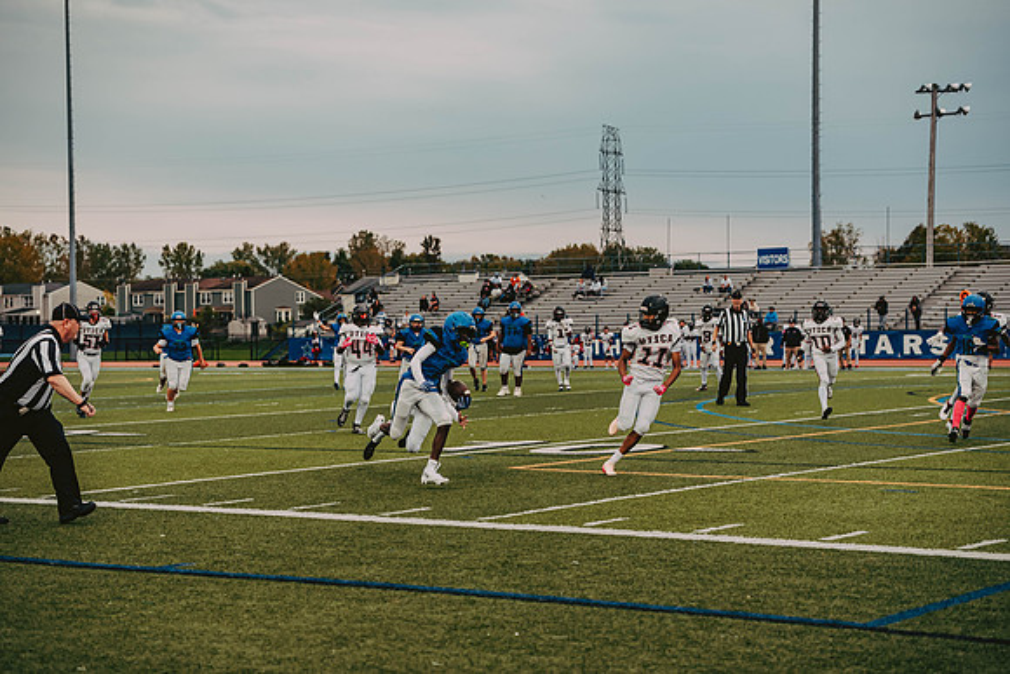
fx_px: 1964
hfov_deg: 28.8
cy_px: 337
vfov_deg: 19.5
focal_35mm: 70
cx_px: 505
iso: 800
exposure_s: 1/640
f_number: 3.2
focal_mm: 70
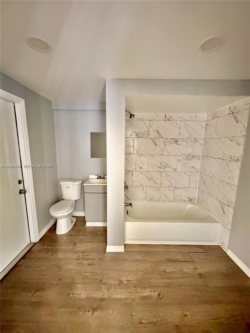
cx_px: 125
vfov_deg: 102.1
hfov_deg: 85.7
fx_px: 135
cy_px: 166
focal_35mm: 14
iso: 3200
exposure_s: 1/15
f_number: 2.2
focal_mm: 2.22
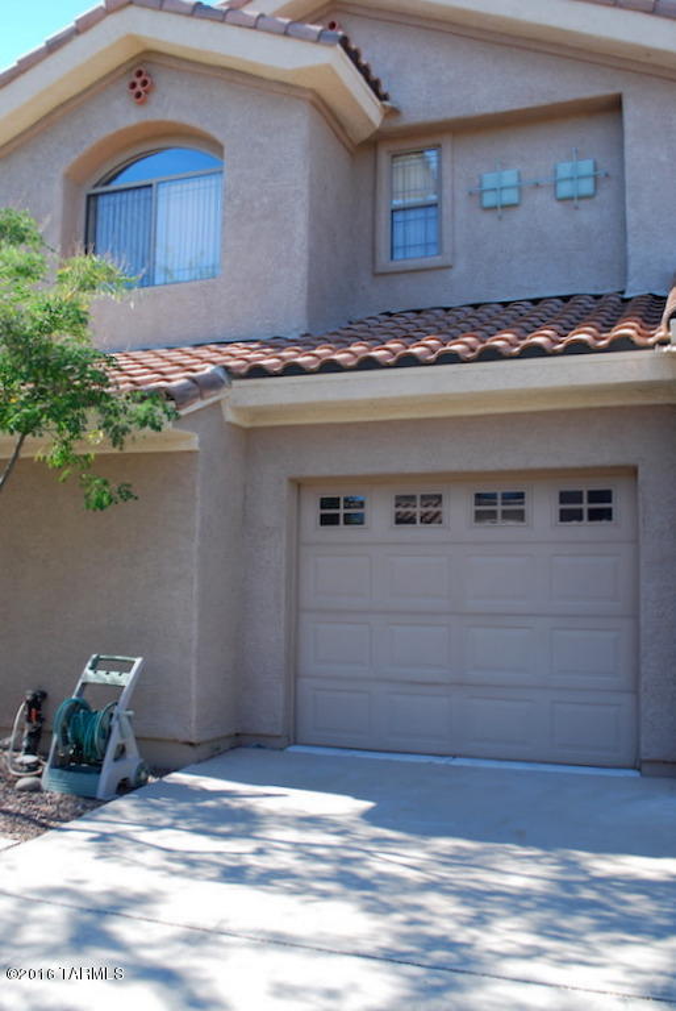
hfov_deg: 40.1
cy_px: 506
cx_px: 338
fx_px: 927
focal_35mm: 33
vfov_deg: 57.2
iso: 100
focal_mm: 22
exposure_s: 1/125
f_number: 5.6
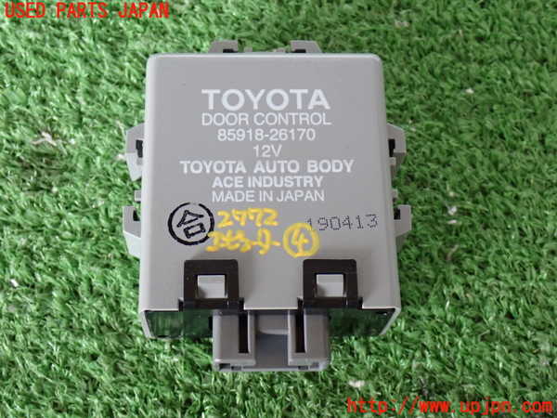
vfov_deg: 23.7
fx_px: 998
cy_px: 209
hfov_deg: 31.2
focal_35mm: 62
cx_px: 278
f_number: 3.6
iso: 640
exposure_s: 1/60
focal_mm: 11.09
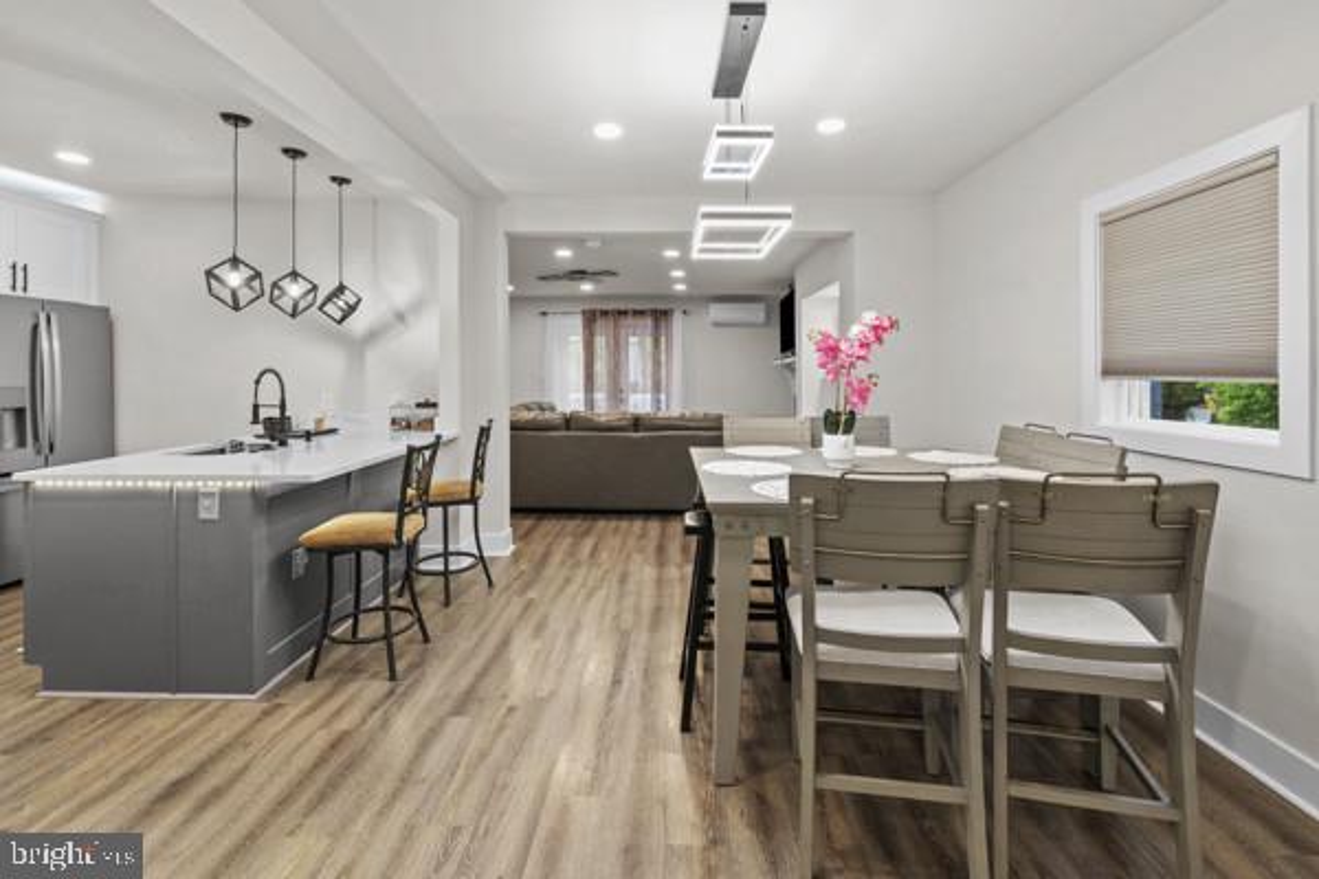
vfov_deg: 73.7
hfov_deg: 96.7
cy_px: 440
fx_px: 586
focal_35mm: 16
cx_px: 660
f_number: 7.1
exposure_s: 1/15
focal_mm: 16
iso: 1000
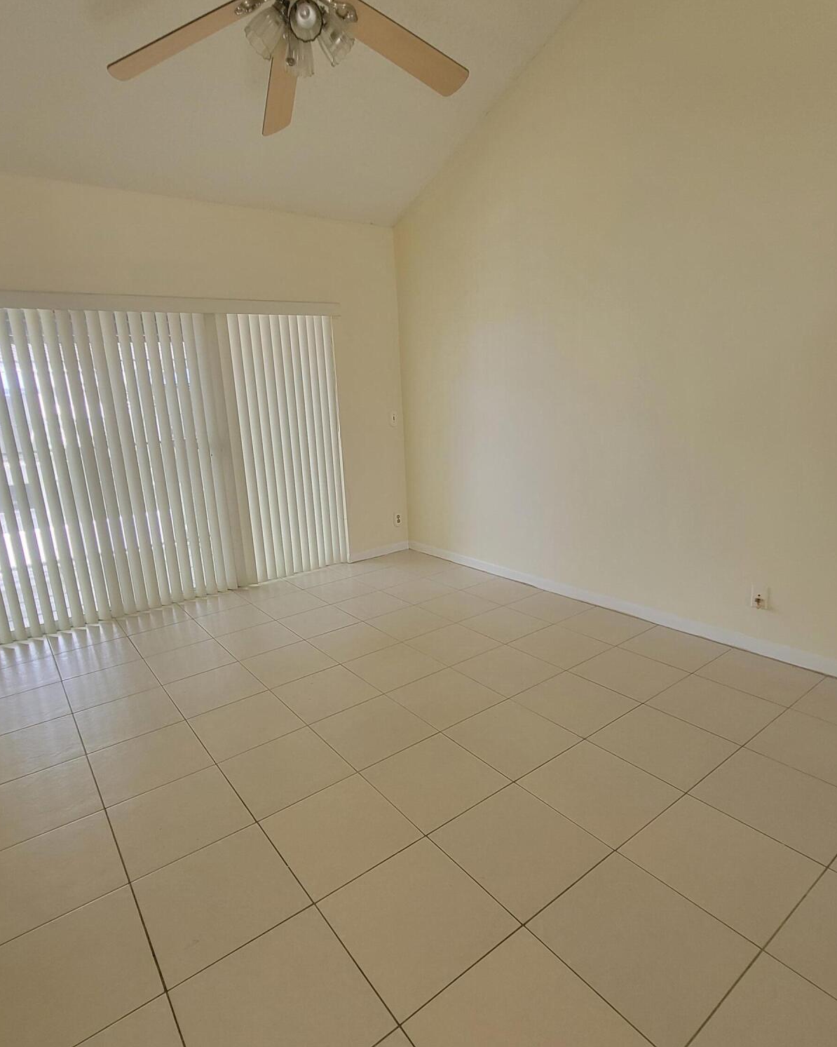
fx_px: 527
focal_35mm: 17
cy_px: 543
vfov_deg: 89.6
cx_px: 385
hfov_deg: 76.8
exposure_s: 1/60
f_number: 2.2
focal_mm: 2.2
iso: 200
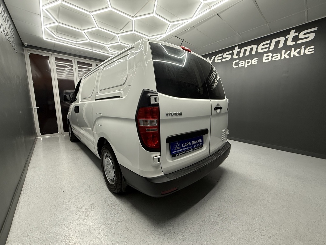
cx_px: 163
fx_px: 132
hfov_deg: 102.1
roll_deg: +0.2
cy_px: 122
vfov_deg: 85.7
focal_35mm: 14
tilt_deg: -8.6
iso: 200
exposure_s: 1/100
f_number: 2.2
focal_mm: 2.22
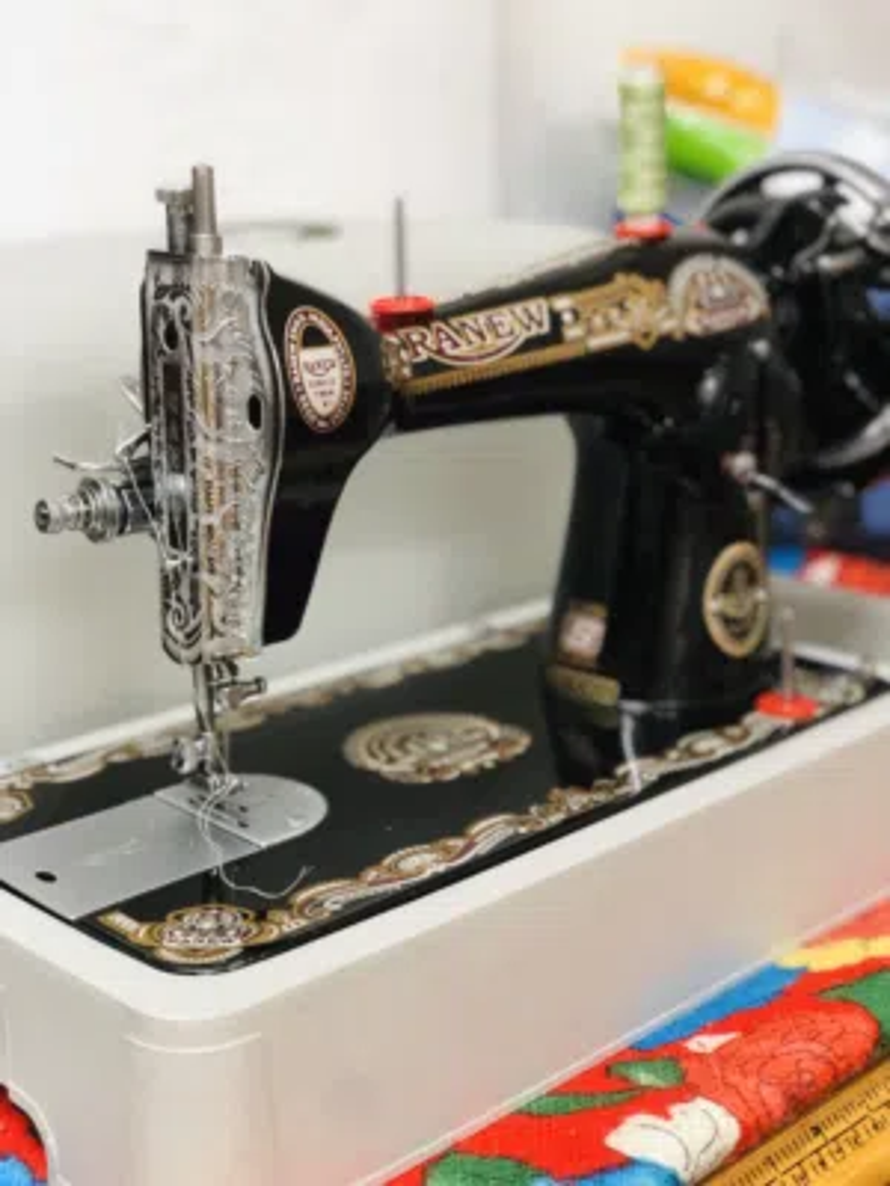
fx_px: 1783
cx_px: 445
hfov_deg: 28.0
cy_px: 593
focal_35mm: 52
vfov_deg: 36.8
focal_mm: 6
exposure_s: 1/17
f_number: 2.4
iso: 160
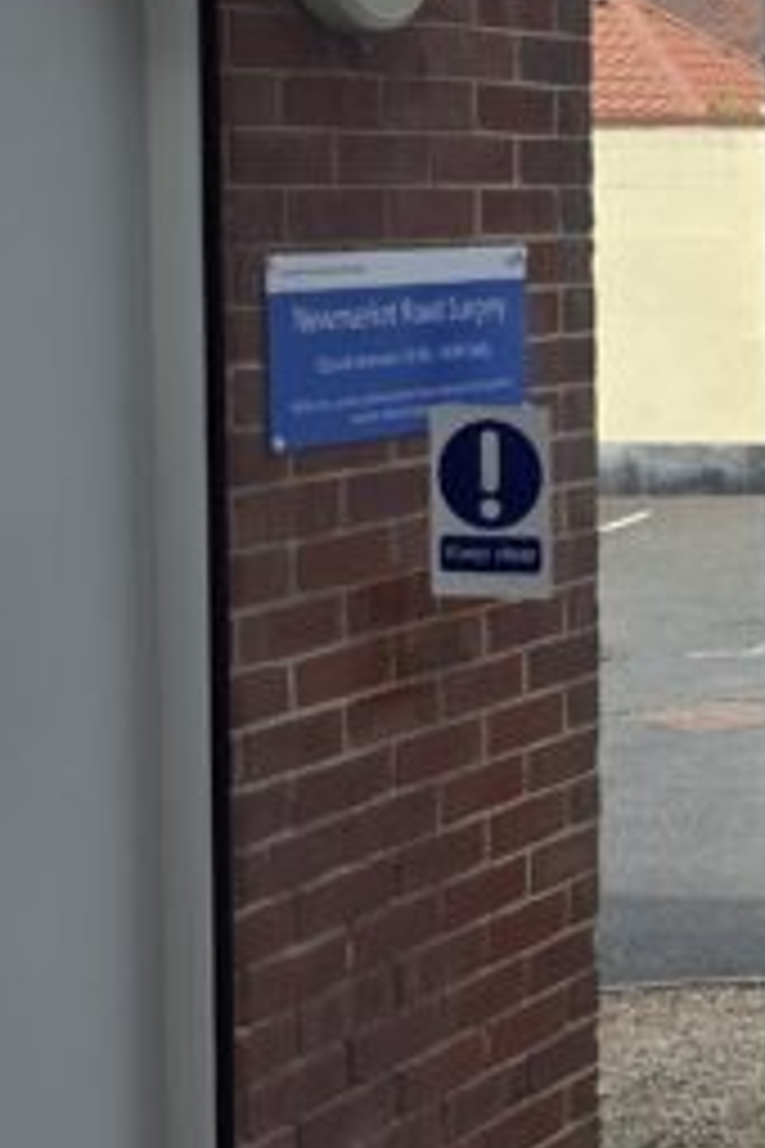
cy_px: 369
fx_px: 3060
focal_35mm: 96
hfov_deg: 12.1
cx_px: 1674
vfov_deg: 21.2
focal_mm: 6.3
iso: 80
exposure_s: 1/3381
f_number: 1.7
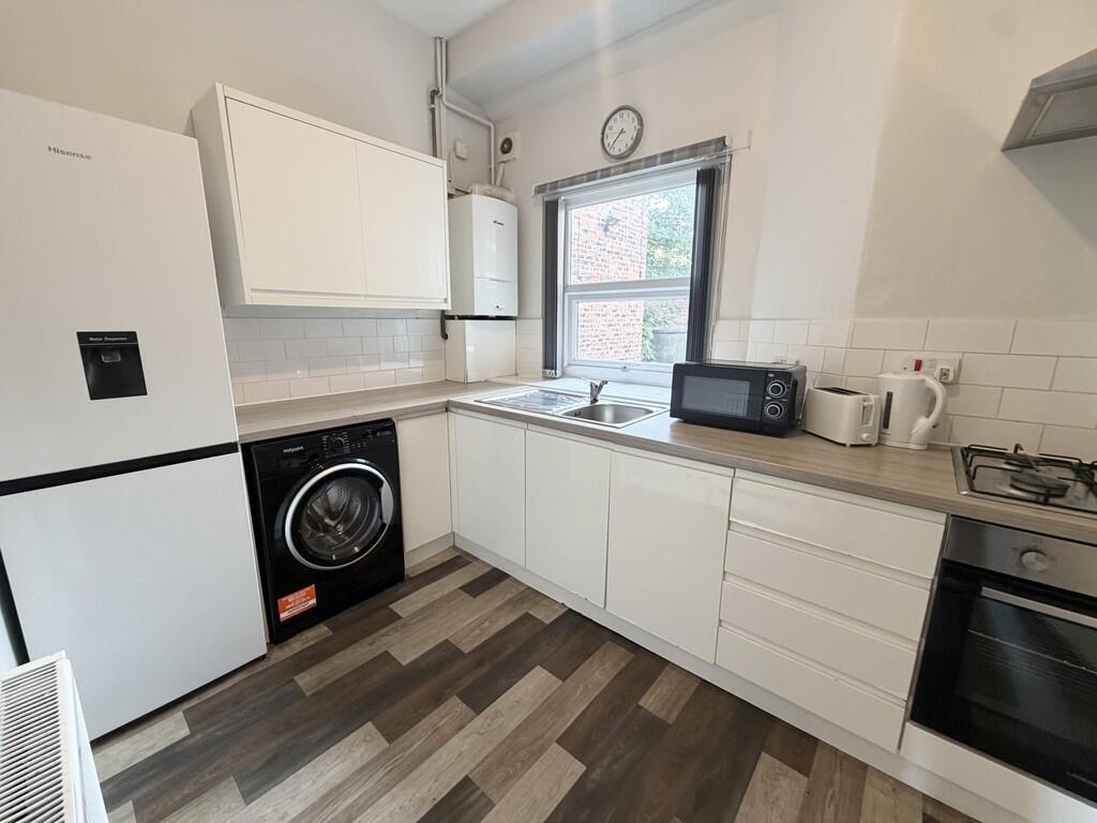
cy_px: 412
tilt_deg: -10.7
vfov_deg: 85.7
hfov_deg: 102.1
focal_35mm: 14
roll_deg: -0.8
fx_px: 444
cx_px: 548
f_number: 2.2
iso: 160
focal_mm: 2.22
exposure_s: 1/50
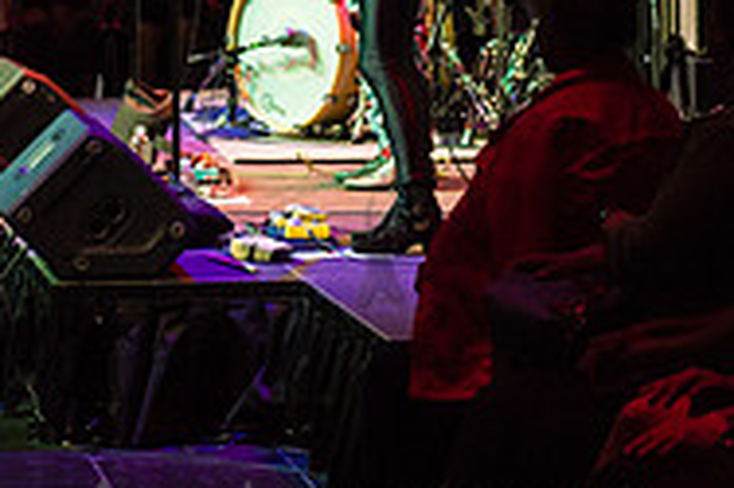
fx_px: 4400
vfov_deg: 6.3
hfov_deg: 9.5
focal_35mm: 216
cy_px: -139
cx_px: 379
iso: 3200
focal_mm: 70
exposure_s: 1/500
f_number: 2.8
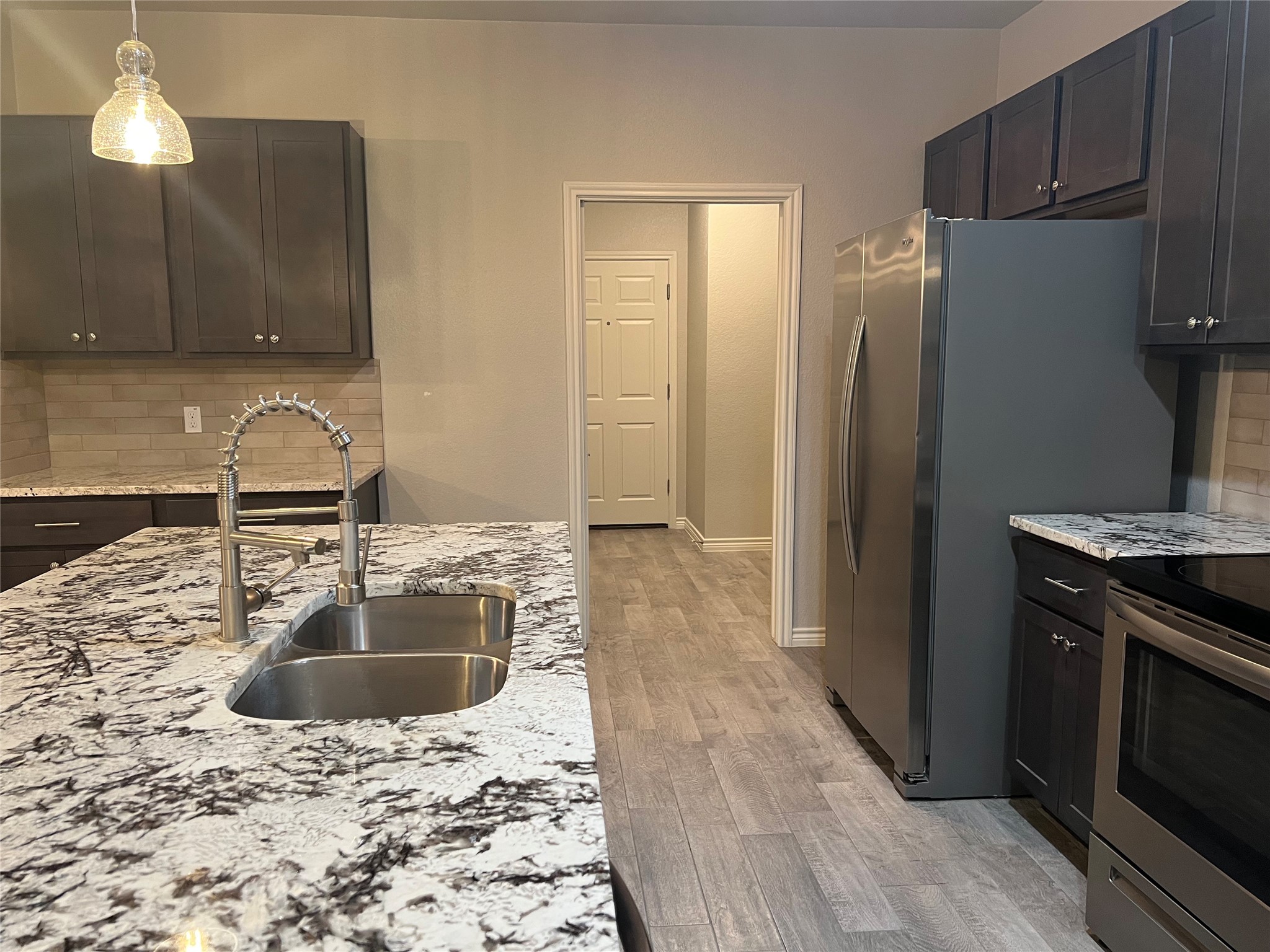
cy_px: 476
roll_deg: +1.0
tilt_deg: -8.3
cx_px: 635
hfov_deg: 67.3
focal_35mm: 26
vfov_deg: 53.1
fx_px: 954
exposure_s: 1/60
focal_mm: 5.7
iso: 160
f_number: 1.5
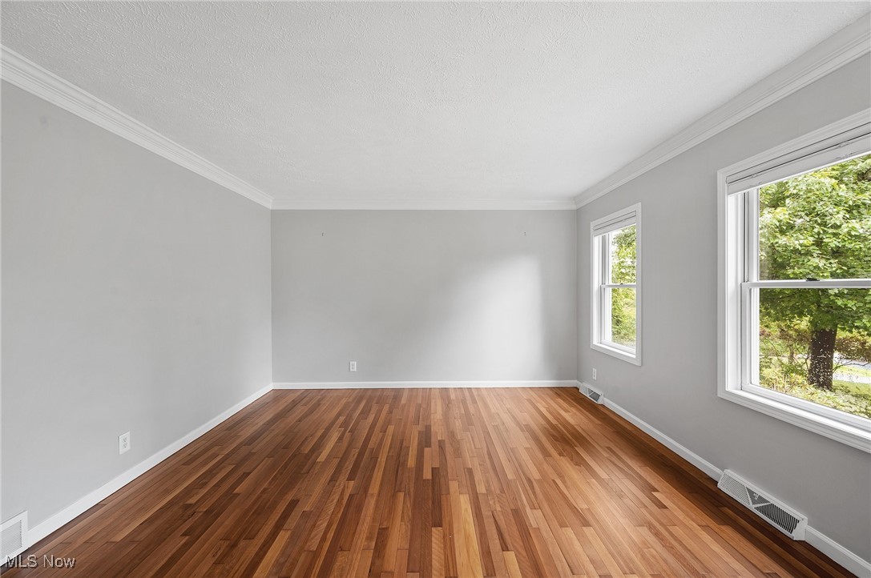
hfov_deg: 104.3
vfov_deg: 81.1
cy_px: 289
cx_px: 436
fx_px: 338
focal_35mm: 14
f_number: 8
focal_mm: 14
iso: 400
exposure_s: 1/3
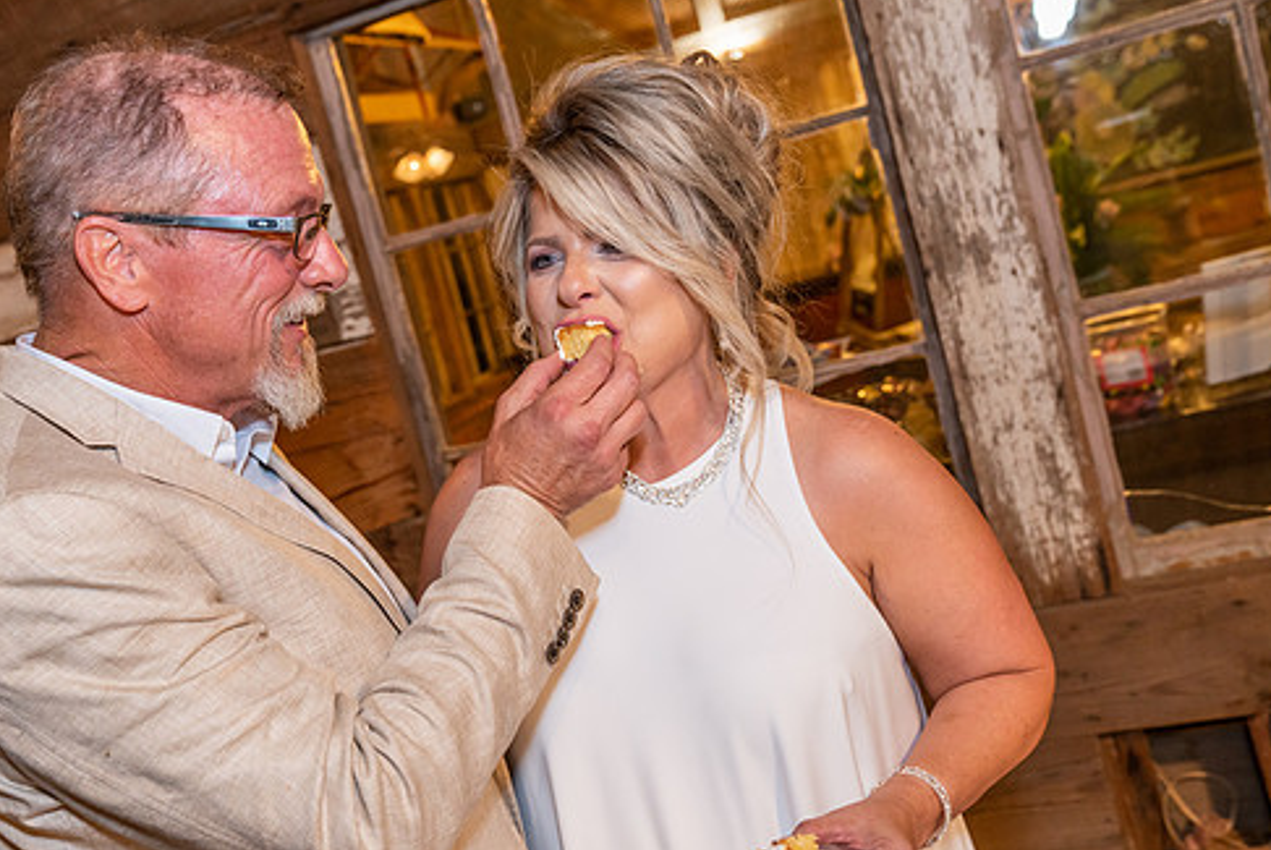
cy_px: 420
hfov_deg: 45.2
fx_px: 1519
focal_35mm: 43
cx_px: 517
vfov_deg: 31.3
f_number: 4.5
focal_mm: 33
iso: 1600
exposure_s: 1/60
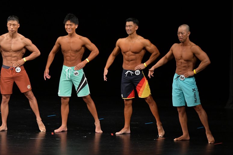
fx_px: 1553
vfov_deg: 5.7
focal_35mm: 240
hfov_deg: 8.6
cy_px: 78
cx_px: 116
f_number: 5.6
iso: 3200
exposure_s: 1/400
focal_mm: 160
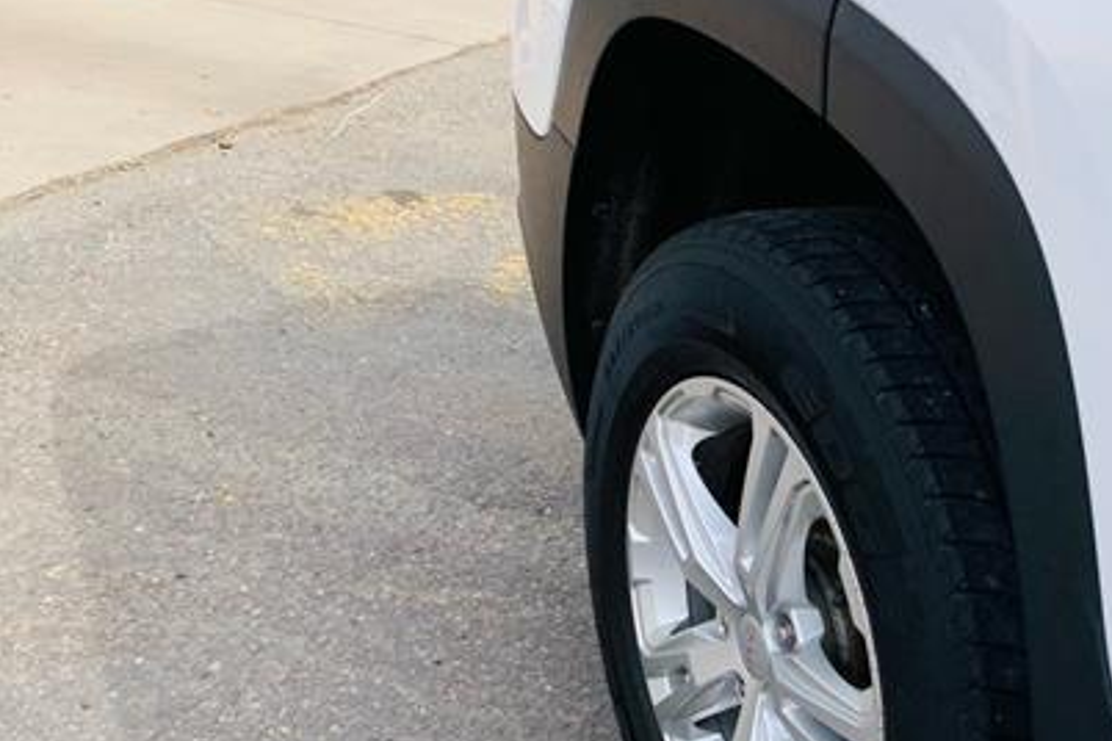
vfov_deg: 30.1
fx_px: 1328
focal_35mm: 43
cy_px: 639
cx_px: 835
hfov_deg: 43.9
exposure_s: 1/815
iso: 25
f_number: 1.8
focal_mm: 4.25
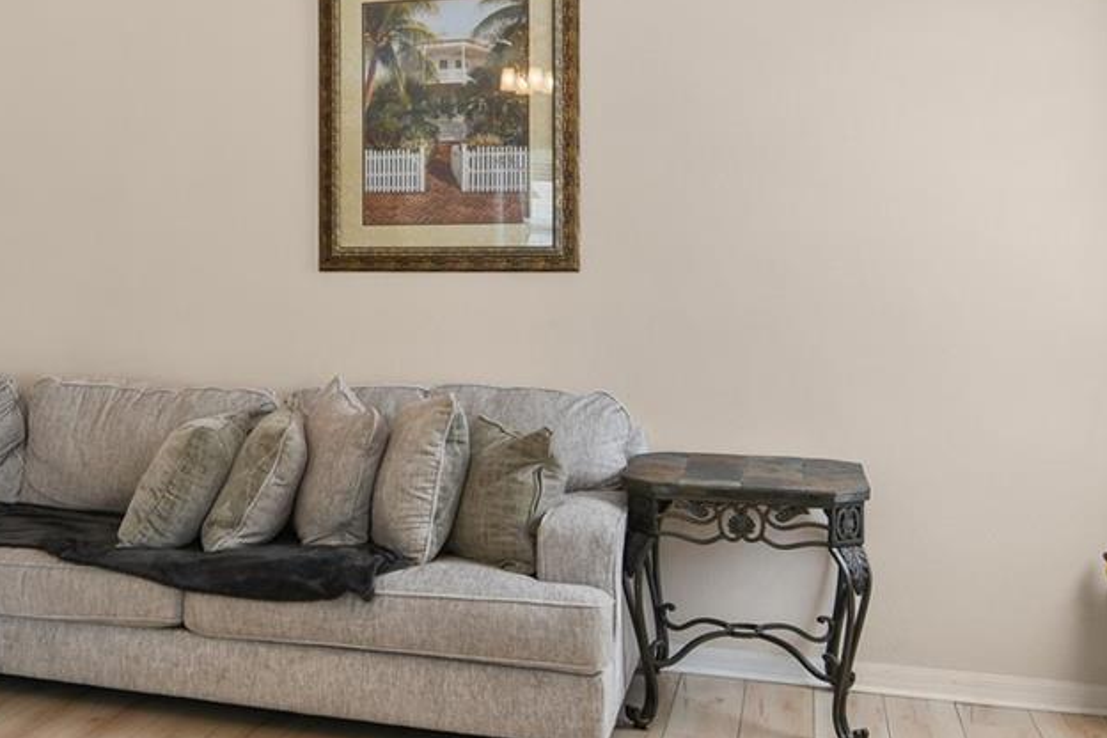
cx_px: 204
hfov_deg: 44.8
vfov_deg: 32.6
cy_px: 325
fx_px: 1261
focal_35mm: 41
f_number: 8
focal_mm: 11
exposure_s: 1/1.67
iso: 100
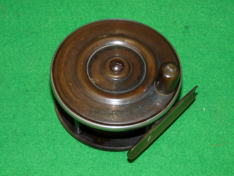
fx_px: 588
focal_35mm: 87
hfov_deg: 22.5
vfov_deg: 17.0
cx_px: 117
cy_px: 88
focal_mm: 15.5
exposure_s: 1/40
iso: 100
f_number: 3.4
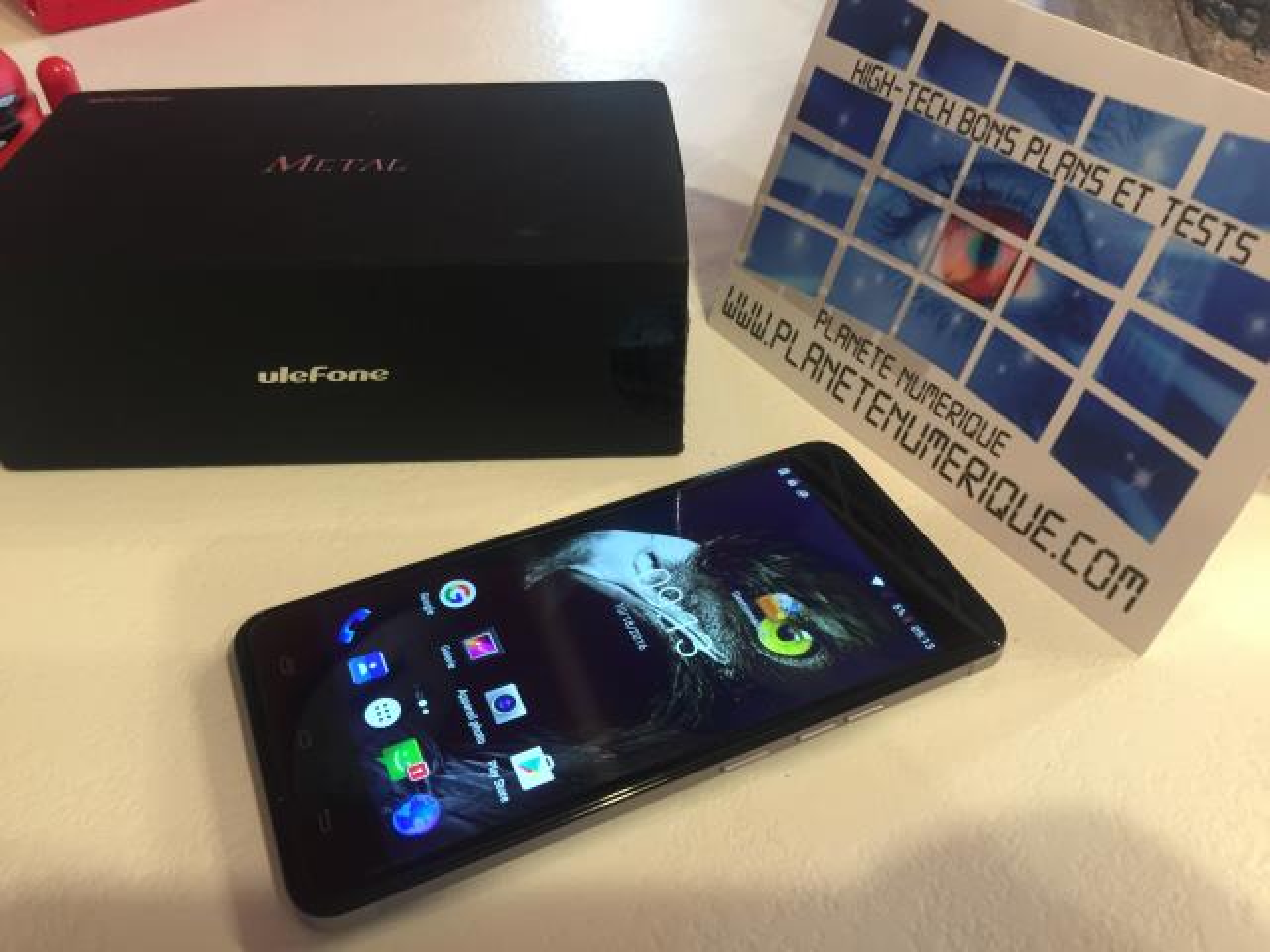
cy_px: 476
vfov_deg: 48.2
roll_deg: +0.9
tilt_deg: -41.7
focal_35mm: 29
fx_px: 1064
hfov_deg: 61.7
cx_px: 635
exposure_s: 1/17
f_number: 2.2
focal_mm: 4.15
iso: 125
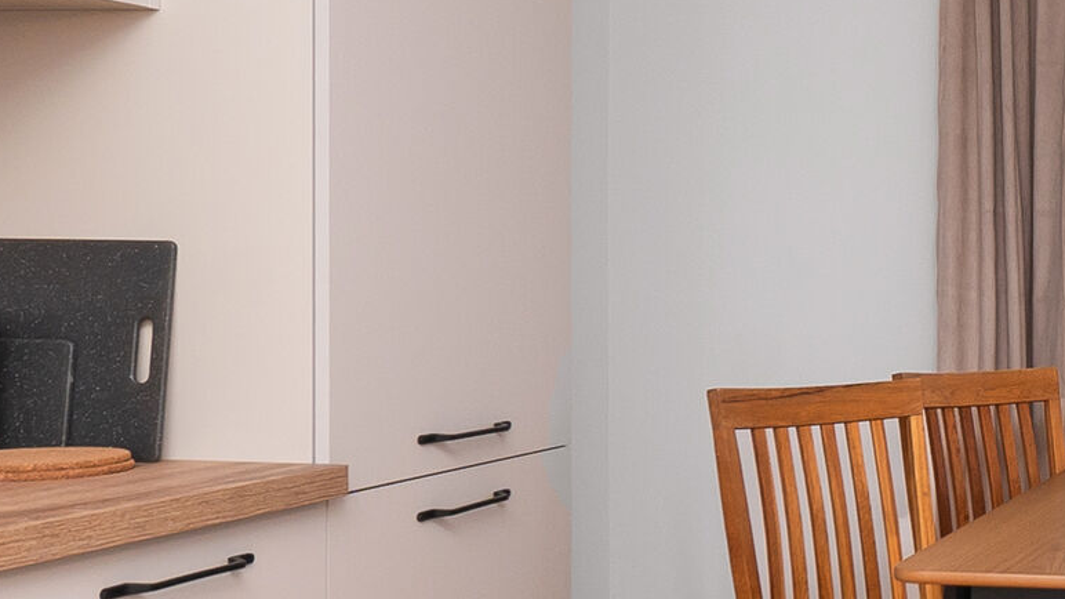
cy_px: 198
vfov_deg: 21.0
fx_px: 1609
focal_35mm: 57
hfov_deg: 31.0
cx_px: 1272
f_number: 8
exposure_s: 1/200
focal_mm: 10
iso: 100
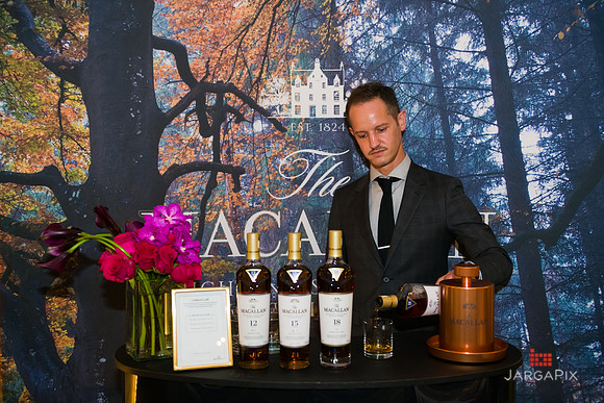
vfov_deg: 31.9
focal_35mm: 42
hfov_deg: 46.4
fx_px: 705
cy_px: 202
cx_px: 302
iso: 1600
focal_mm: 42
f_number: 3.2
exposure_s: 1/125
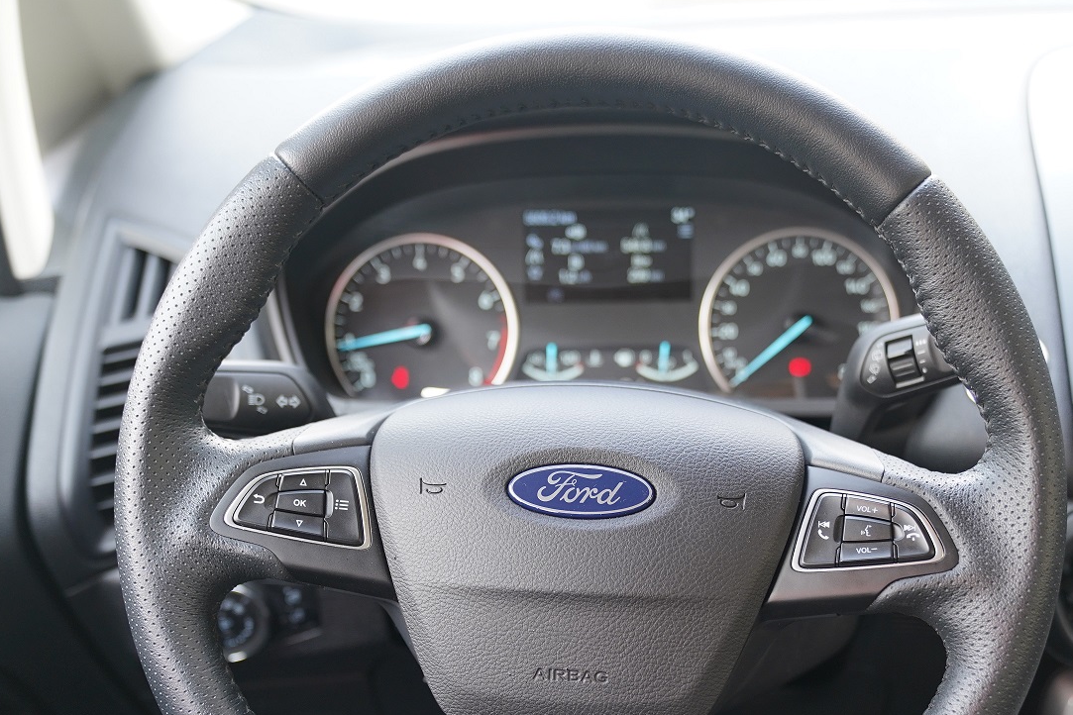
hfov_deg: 36.9
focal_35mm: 54
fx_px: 1609
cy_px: 492
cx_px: 578
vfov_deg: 24.9
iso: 640
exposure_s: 1/60
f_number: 2.8
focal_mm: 39
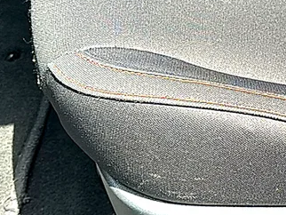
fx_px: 827
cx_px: 293
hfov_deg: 19.0
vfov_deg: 14.8
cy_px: 149
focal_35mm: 100
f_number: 1.78
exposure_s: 1/519
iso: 80
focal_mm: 6.86
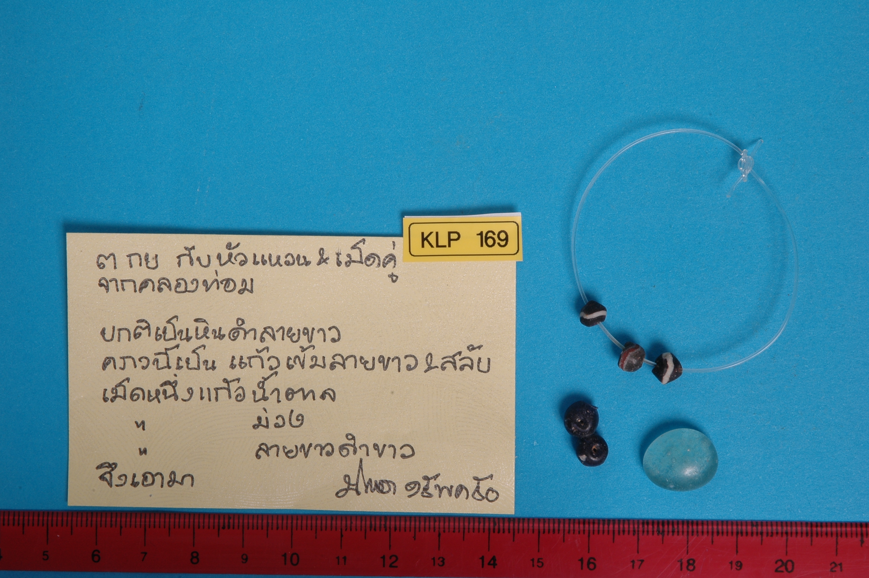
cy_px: 289
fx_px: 2532
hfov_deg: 19.5
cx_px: 434
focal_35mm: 105
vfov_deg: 13.0
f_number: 29
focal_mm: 70
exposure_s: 1/4
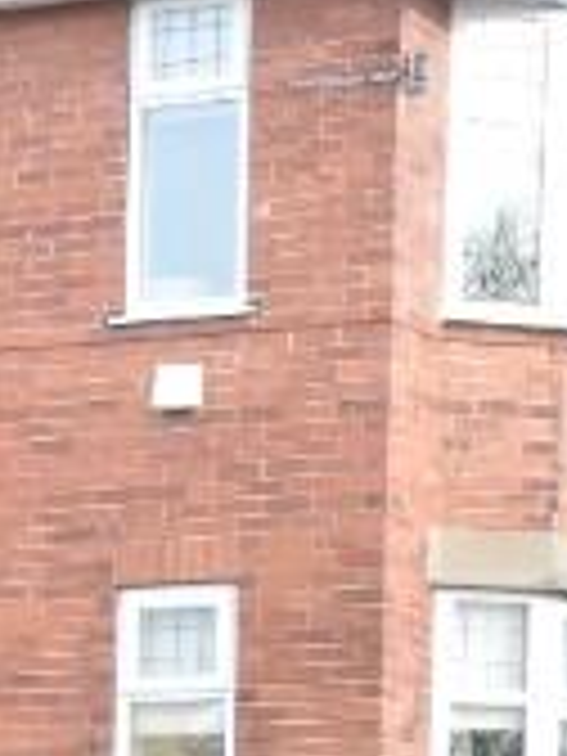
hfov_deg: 7.4
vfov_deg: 9.7
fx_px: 4215
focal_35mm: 193
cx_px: -522
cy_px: 1366
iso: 800
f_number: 11
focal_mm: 22
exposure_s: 1/160
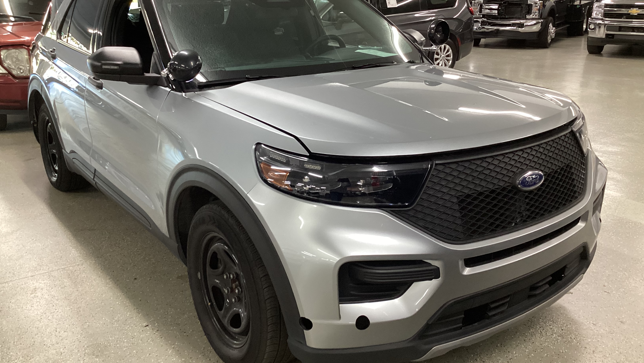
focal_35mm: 34
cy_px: 170
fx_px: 581
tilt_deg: -18.7
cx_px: 323
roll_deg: +0.9
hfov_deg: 58.0
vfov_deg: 34.6
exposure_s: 1/50
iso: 250
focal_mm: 3.3
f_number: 2.4
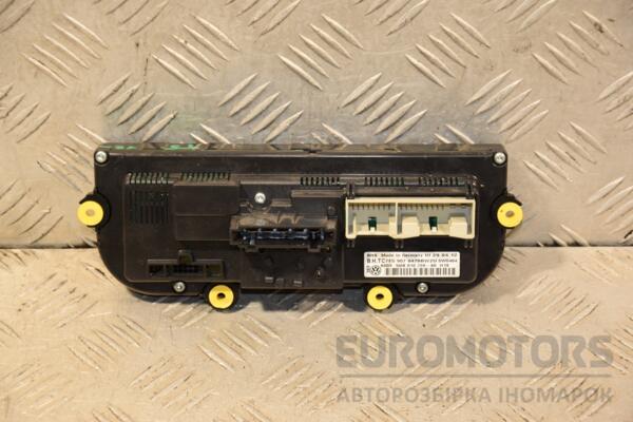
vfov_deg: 12.2
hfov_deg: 18.2
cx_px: 316
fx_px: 1978
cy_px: 211
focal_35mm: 112
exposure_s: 1/100
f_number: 5.3
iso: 800
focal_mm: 75
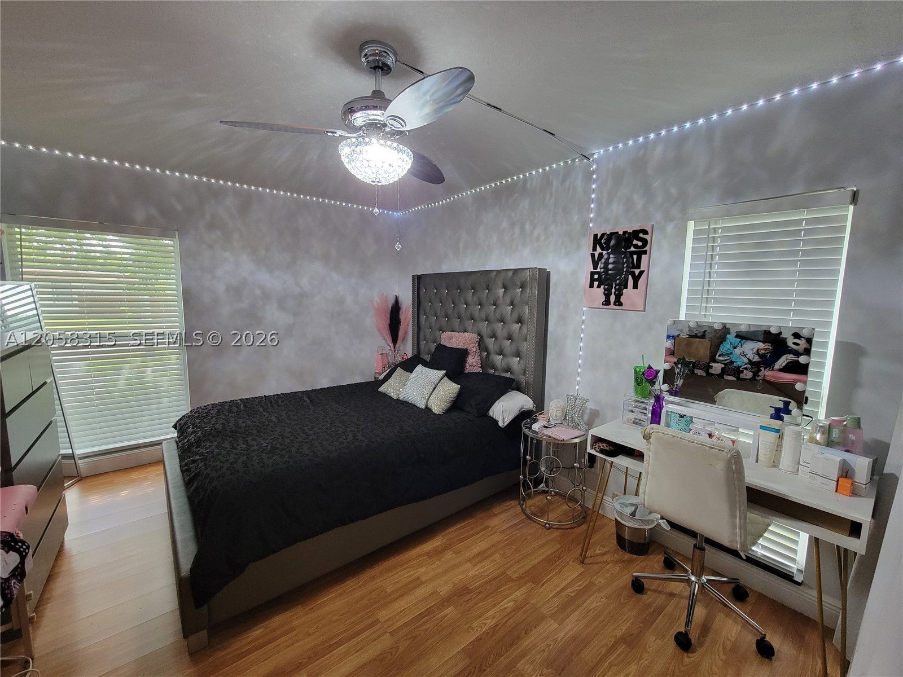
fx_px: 339
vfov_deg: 89.9
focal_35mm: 13
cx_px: 452
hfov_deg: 106.2
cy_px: 338
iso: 320
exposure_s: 1/60
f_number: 2.2
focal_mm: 2.2
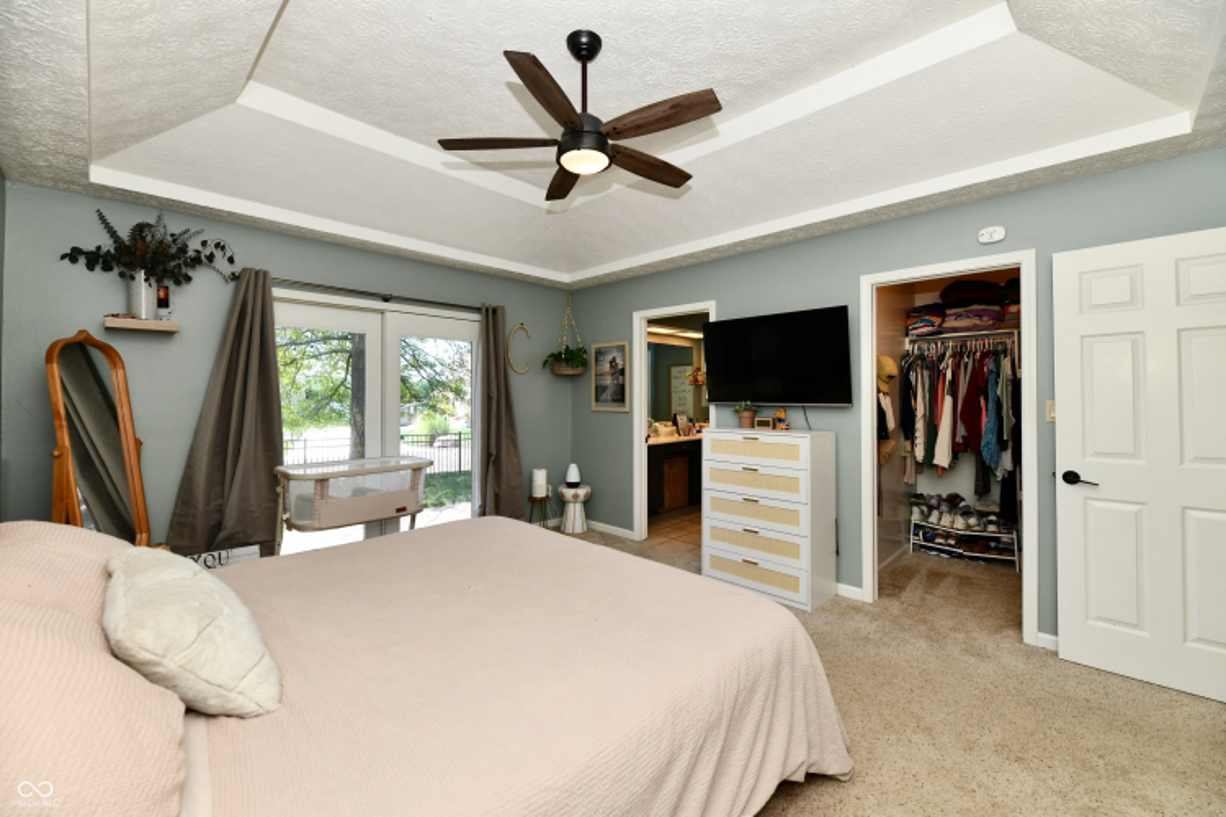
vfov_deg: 81.2
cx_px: 613
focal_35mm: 14
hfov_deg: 104.3
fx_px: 477
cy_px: 408
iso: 640
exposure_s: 1/60
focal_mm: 14
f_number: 6.3
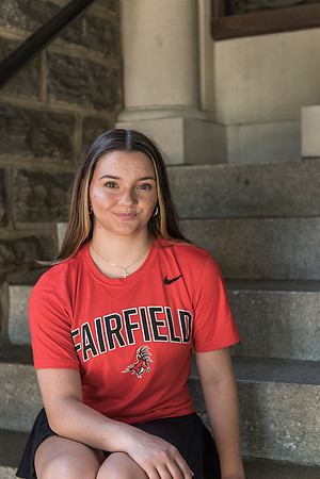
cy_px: 240
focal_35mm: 62
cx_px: 160
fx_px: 827
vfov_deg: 32.4
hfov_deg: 21.9
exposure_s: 1/160
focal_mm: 62
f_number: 4
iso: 500
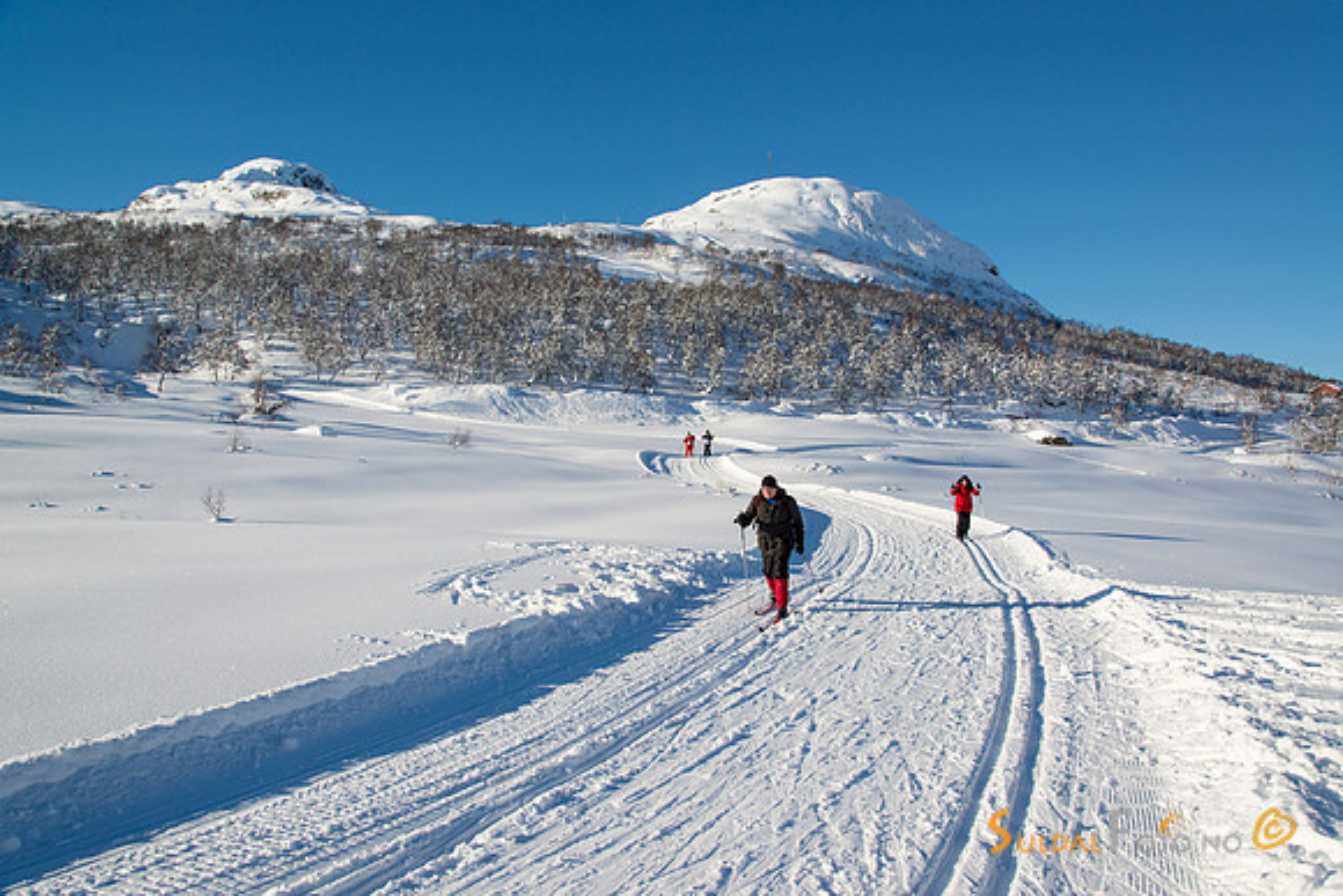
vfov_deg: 46.4
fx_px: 1045
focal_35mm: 28
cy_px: 448
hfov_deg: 65.5
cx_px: 672
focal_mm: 28
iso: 100
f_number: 10
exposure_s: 1/500
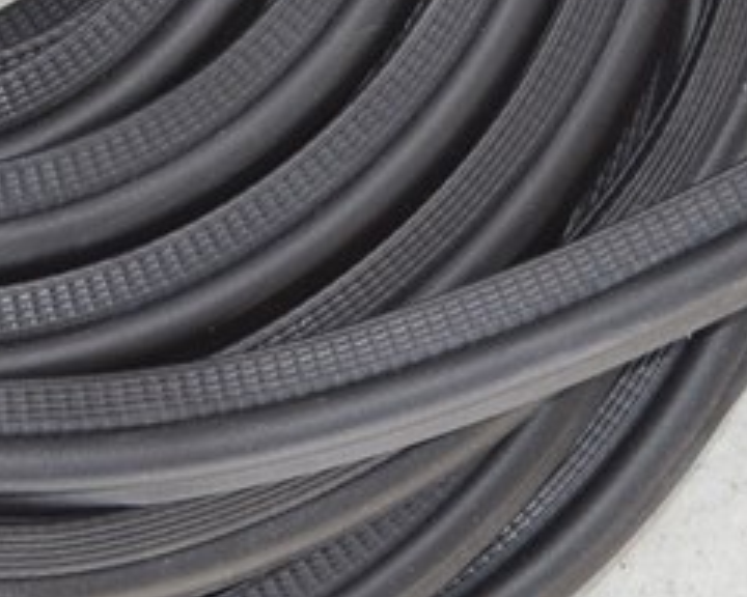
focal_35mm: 216
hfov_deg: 8.8
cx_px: -159
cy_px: -146
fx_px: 4775
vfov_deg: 7.1
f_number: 4.8
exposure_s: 1/100
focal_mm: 32
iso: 400
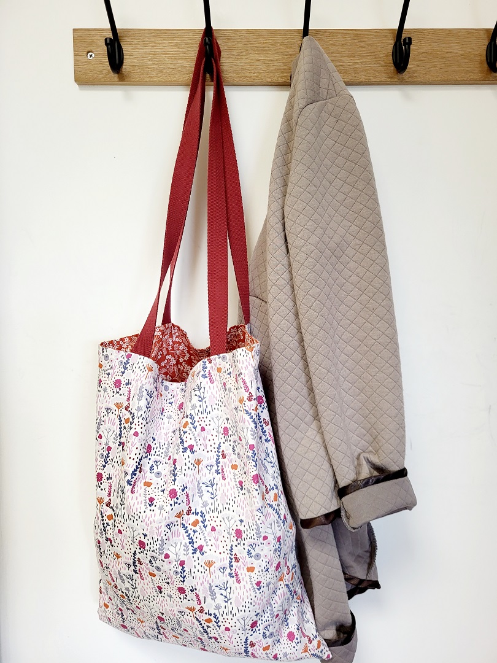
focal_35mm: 26
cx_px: 248
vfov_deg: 67.3
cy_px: 332
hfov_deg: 53.1
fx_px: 498
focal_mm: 5.4
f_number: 1.8
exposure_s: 1/100
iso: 200
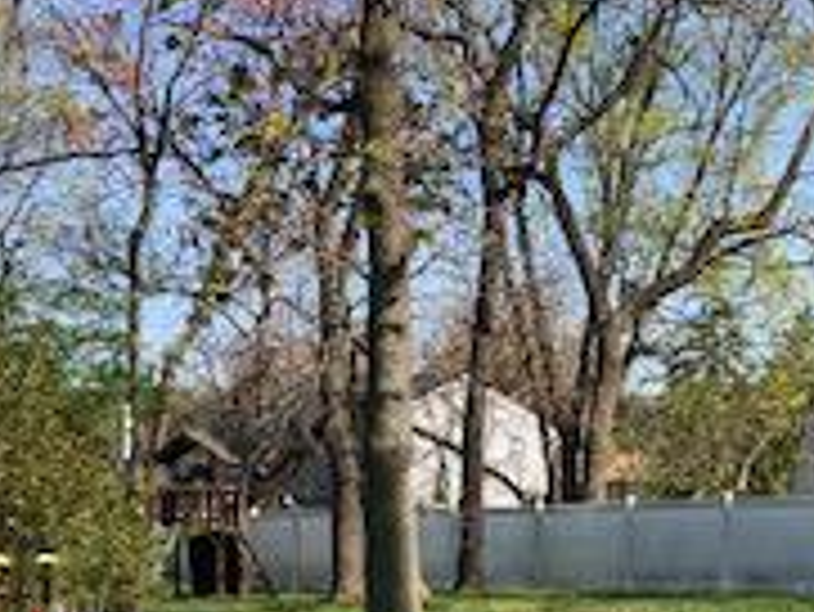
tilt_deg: -3.8
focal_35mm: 99
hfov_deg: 19.5
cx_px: 715
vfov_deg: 14.7
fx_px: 2330
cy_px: 608
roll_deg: -0.8
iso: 20
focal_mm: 4
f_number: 1.8
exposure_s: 1/1116
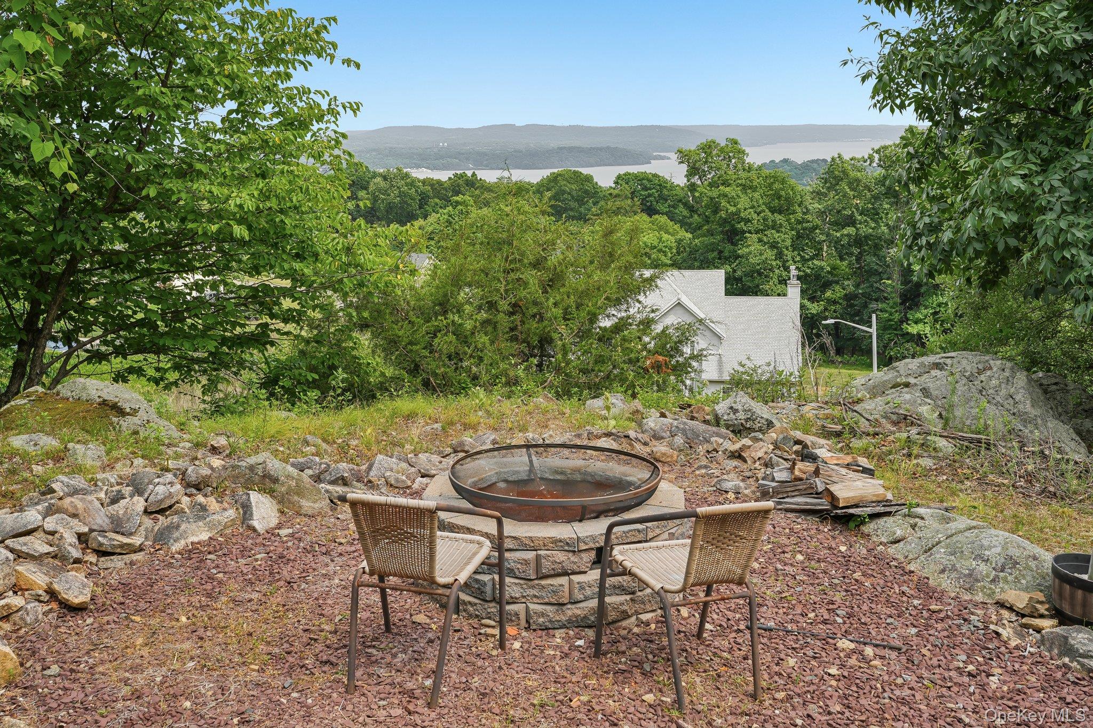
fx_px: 1062
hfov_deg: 54.4
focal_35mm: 35
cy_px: 364
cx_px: 546
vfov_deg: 37.8
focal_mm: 35
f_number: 8
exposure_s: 1/125
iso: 100
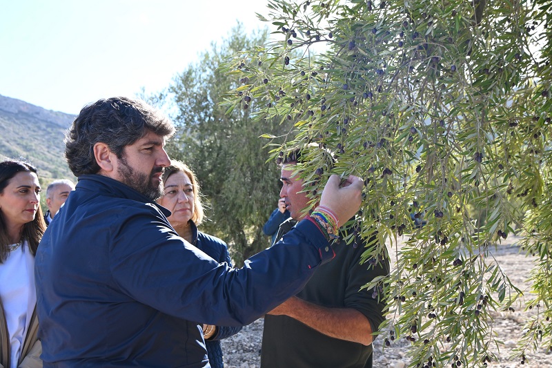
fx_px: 644
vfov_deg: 31.9
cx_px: 276
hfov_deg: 46.4
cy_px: 184
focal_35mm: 42
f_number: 9
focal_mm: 42
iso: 320
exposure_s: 1/200
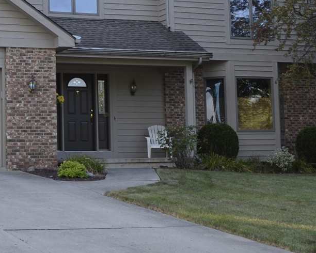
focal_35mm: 94
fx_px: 879
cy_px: 67
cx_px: 61
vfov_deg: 16.3
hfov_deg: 20.1
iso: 100
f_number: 4
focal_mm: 20
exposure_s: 1/200
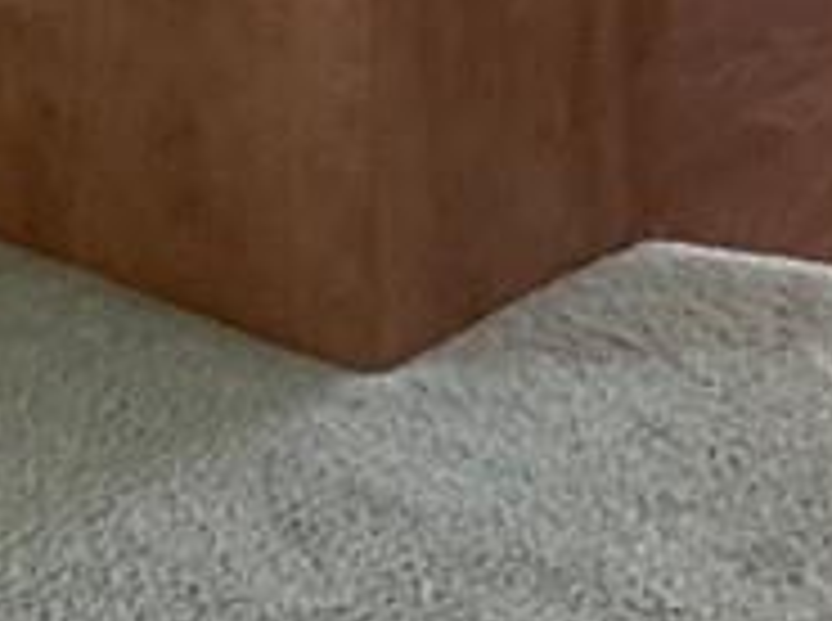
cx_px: -472
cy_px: -981
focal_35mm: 172
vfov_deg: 7.8
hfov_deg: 11.0
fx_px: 4126
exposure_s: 1/60
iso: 100
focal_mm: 3.3
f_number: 2.4
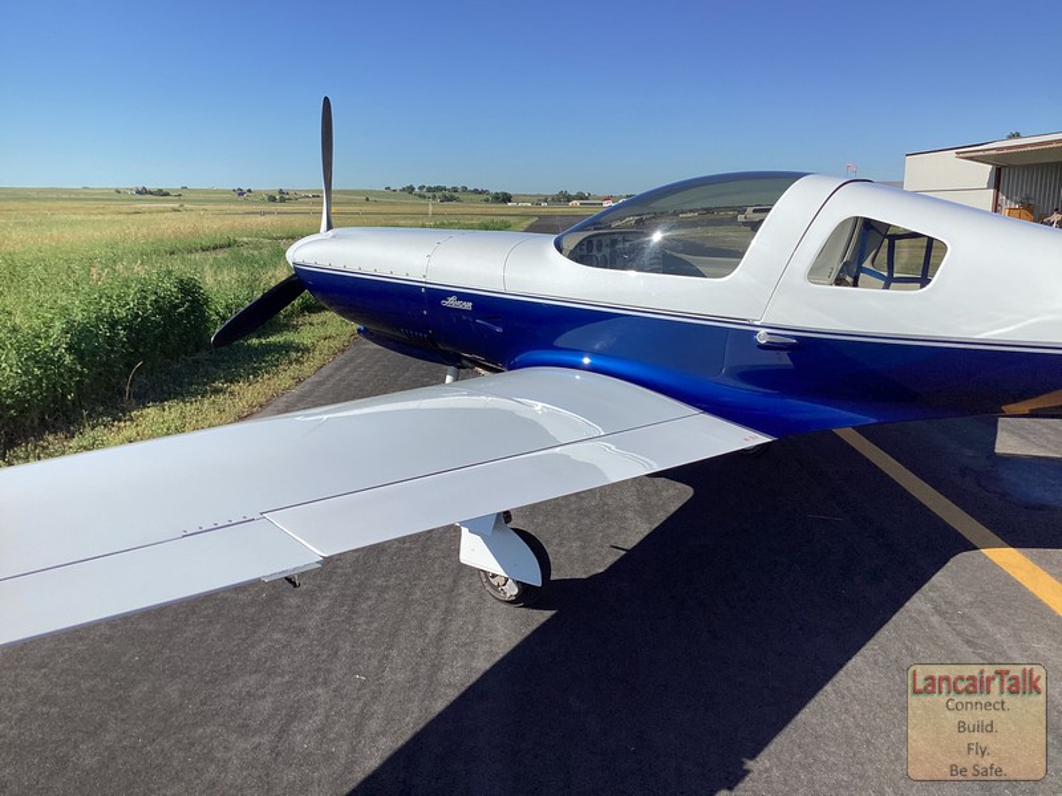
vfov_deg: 45.4
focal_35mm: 31
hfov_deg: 58.4
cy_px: 398
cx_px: 531
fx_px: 951
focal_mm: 3.3
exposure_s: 1/1988
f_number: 2.4
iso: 25
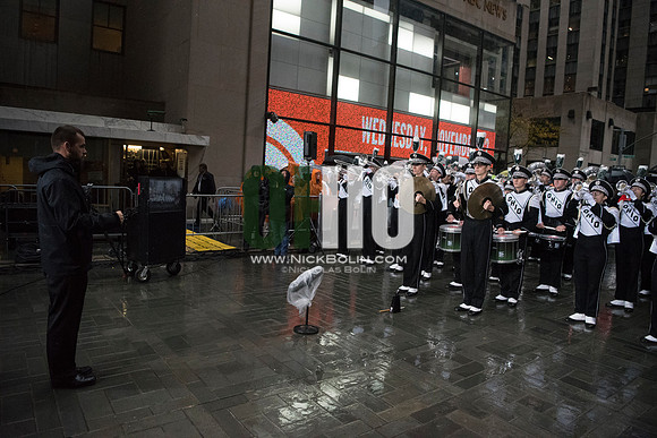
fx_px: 438
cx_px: 328
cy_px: 219
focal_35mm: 24
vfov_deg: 53.2
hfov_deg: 73.7
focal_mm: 24
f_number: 2.8
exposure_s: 1/4000
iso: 10000
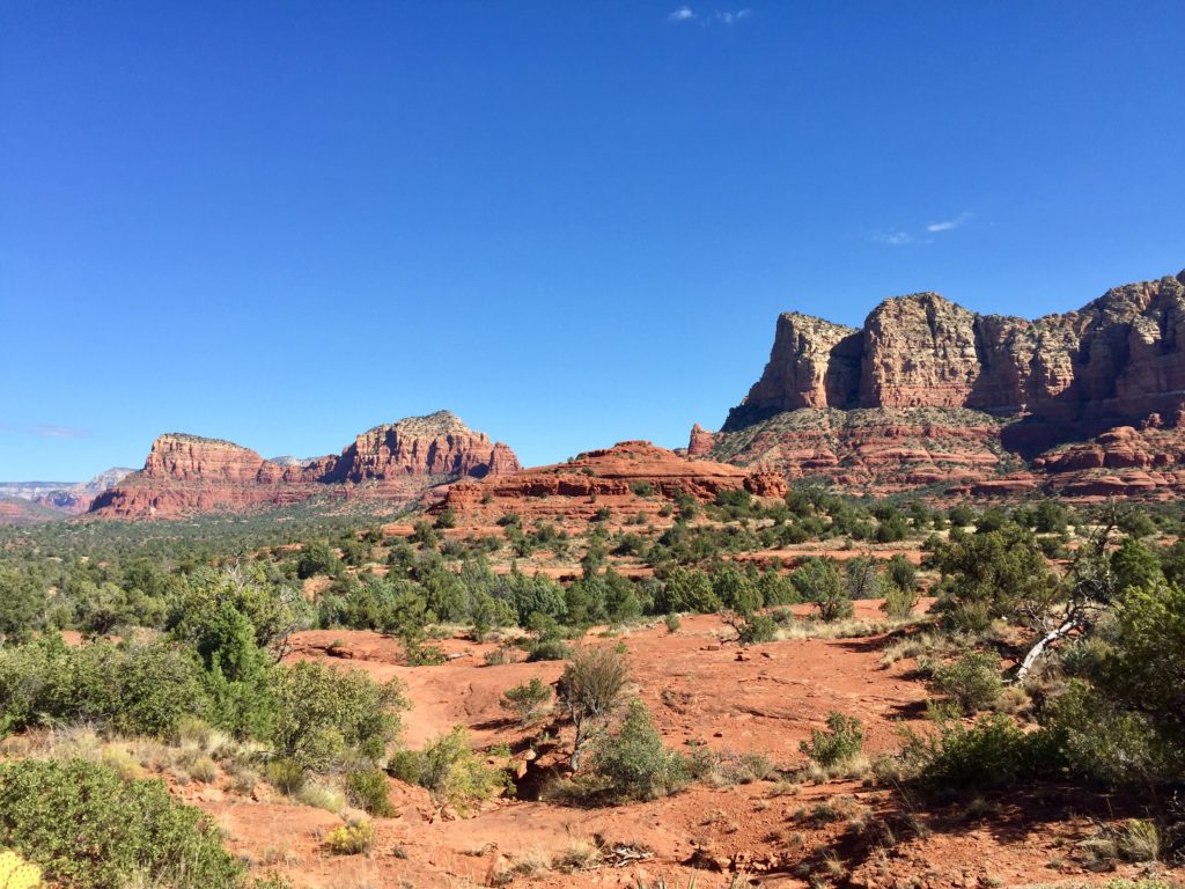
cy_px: 444
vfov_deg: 48.2
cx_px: 592
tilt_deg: +5.6
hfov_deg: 61.7
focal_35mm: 29
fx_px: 993
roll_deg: -0.9
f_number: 2.2
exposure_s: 1/1647
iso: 32
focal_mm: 4.15
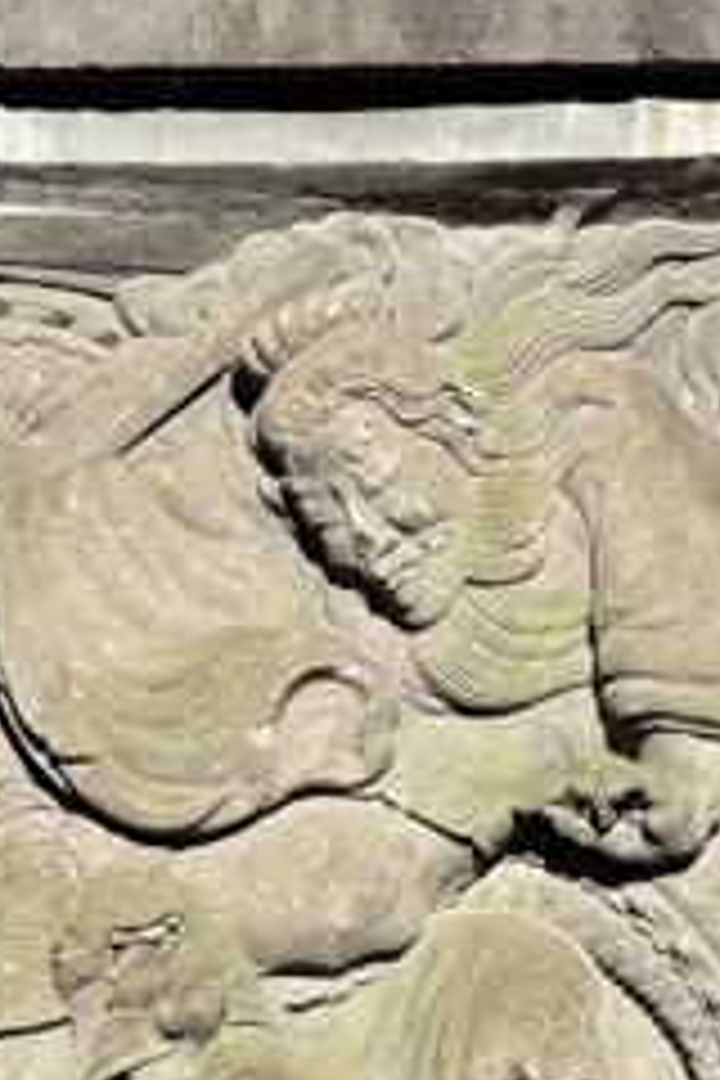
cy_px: 907
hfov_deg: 17.3
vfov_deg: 25.1
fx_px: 2370
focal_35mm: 79
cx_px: 428
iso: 50
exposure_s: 1/1567
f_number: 1.6
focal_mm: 5.96
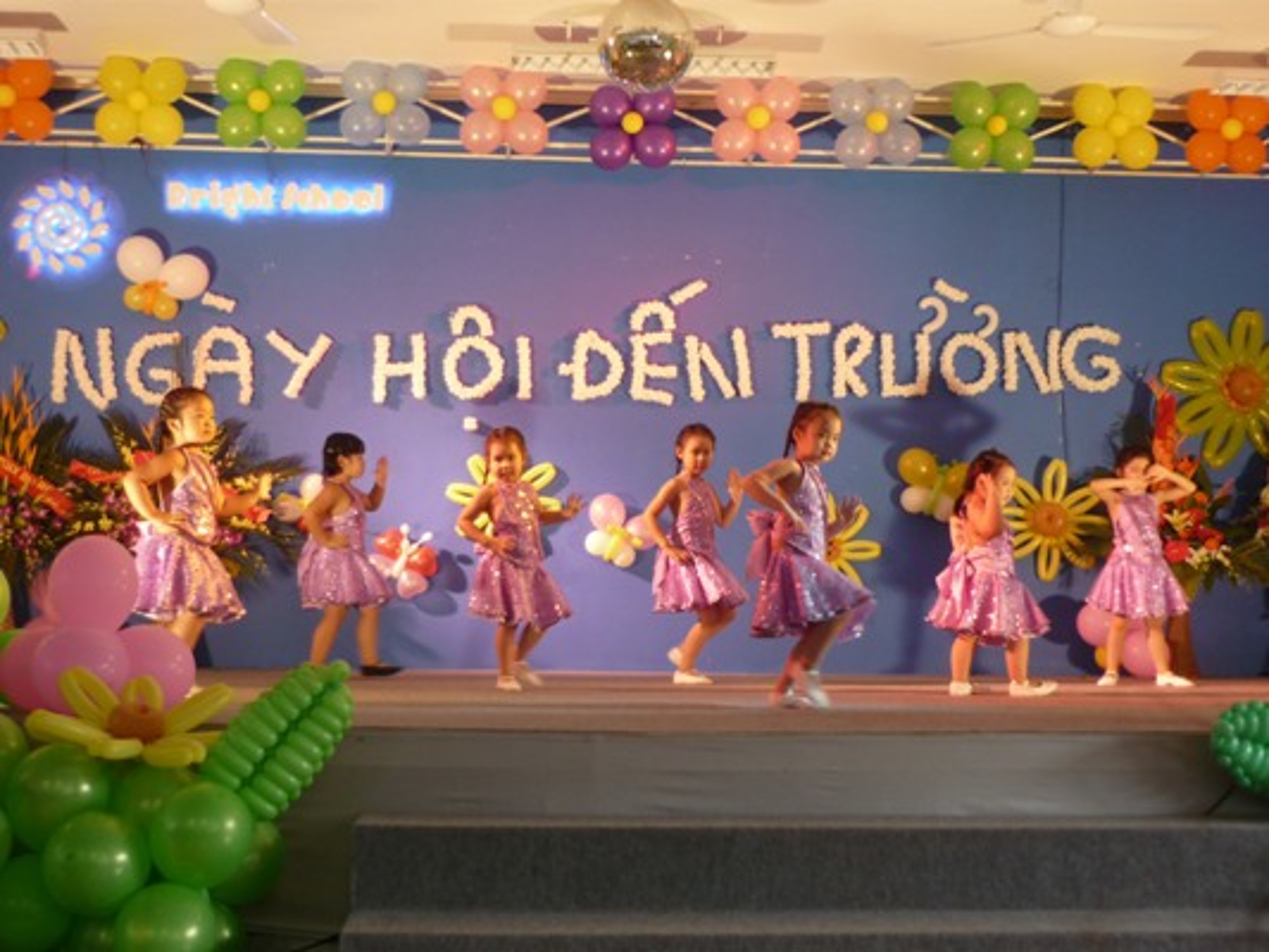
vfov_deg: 30.9
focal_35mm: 47
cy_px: 476
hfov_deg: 40.4
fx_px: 1723
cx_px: 634
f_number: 3.1
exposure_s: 1/40
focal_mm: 7.8
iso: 200
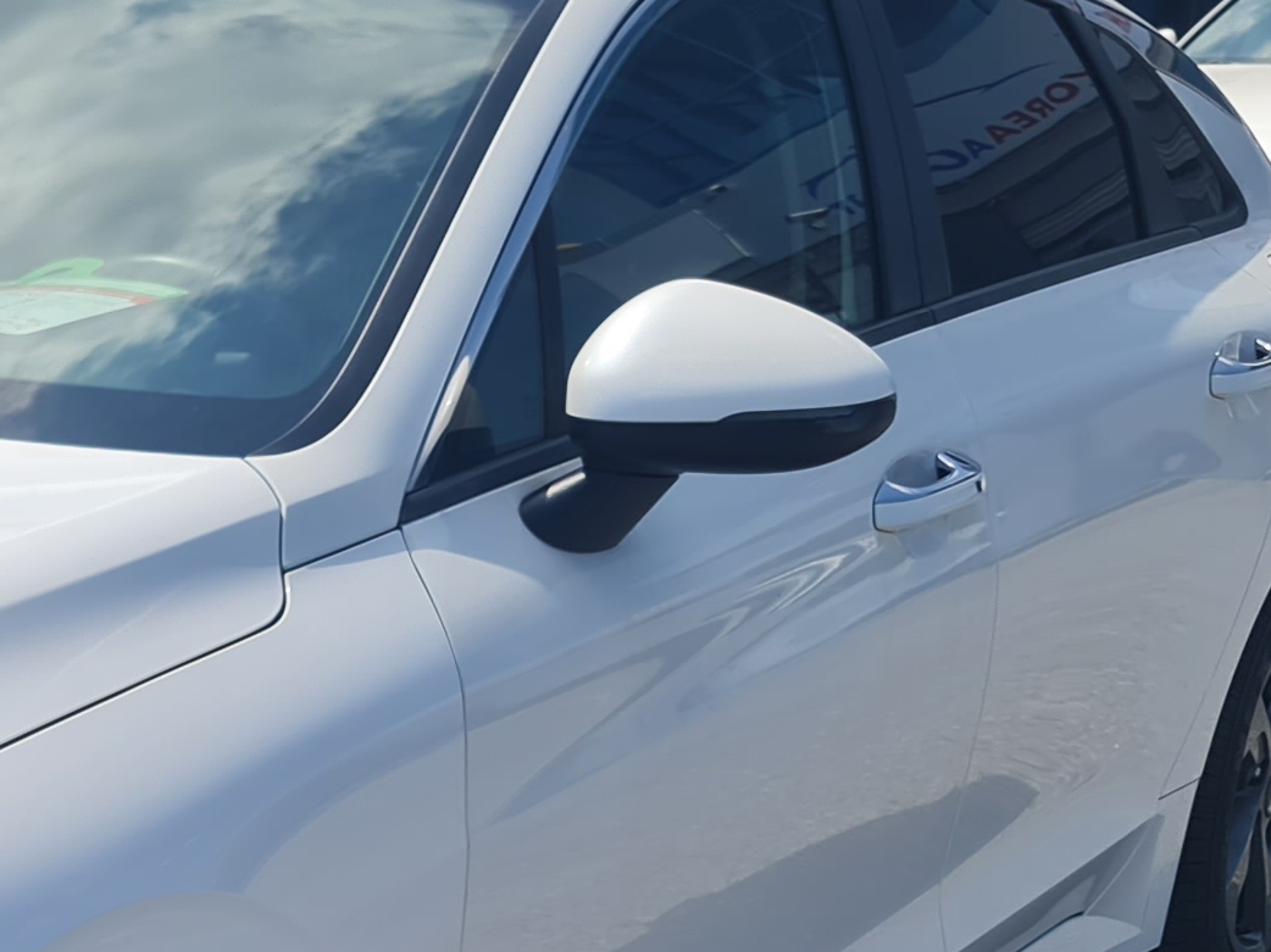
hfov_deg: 19.2
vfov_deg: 15.1
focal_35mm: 96
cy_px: 941
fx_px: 3524
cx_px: -277
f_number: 1.8
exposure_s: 1/1232
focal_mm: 7
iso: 50
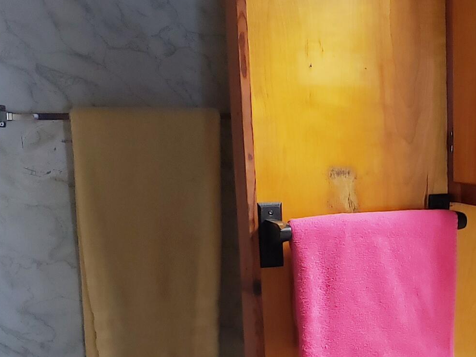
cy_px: 357
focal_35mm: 79
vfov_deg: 18.2
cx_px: 447
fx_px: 1087
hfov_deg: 23.9
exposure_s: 1/40
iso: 320
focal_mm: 4.3
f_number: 2.4
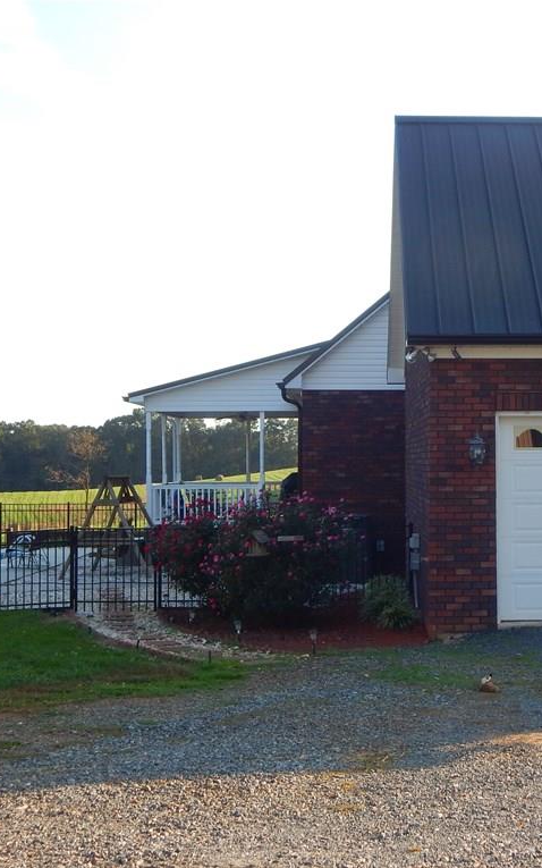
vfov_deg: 33.5
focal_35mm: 61
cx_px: 421
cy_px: 435
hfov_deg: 21.1
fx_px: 1442
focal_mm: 7.7
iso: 125
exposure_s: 1/400
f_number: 3.6
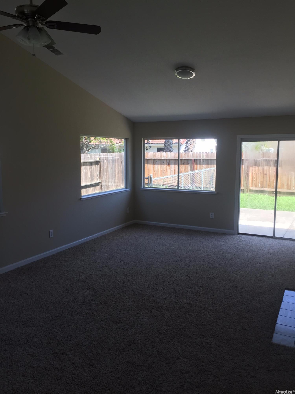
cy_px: 197
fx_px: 330
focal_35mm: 29
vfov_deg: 61.7
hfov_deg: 48.2
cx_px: 148
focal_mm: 4.15
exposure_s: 1/168
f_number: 2.2
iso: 32
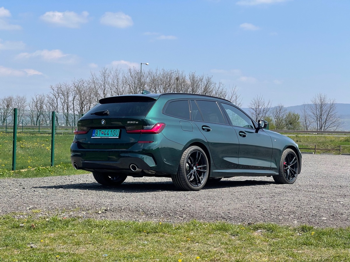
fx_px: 647
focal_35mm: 64
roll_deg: -0.8
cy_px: 131
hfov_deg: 30.3
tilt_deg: +0.1
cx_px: 175
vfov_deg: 22.9
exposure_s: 1/1488
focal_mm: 7.5
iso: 20
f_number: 2.2
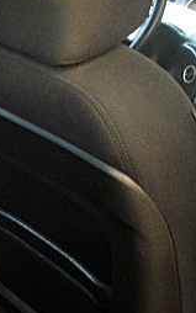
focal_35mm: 96
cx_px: -137
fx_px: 820
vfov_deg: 21.5
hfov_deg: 12.6
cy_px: 222
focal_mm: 6.3
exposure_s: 1/80
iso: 400
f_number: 2.8
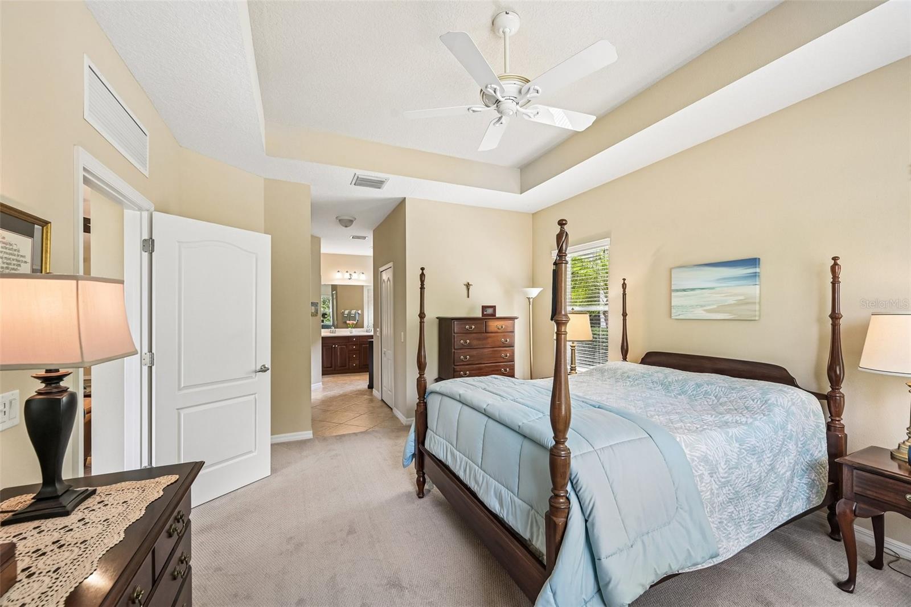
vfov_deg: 81.2
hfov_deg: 104.3
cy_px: 304
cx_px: 456
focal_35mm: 14
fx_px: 354
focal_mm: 14
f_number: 8
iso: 400
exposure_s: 1/20
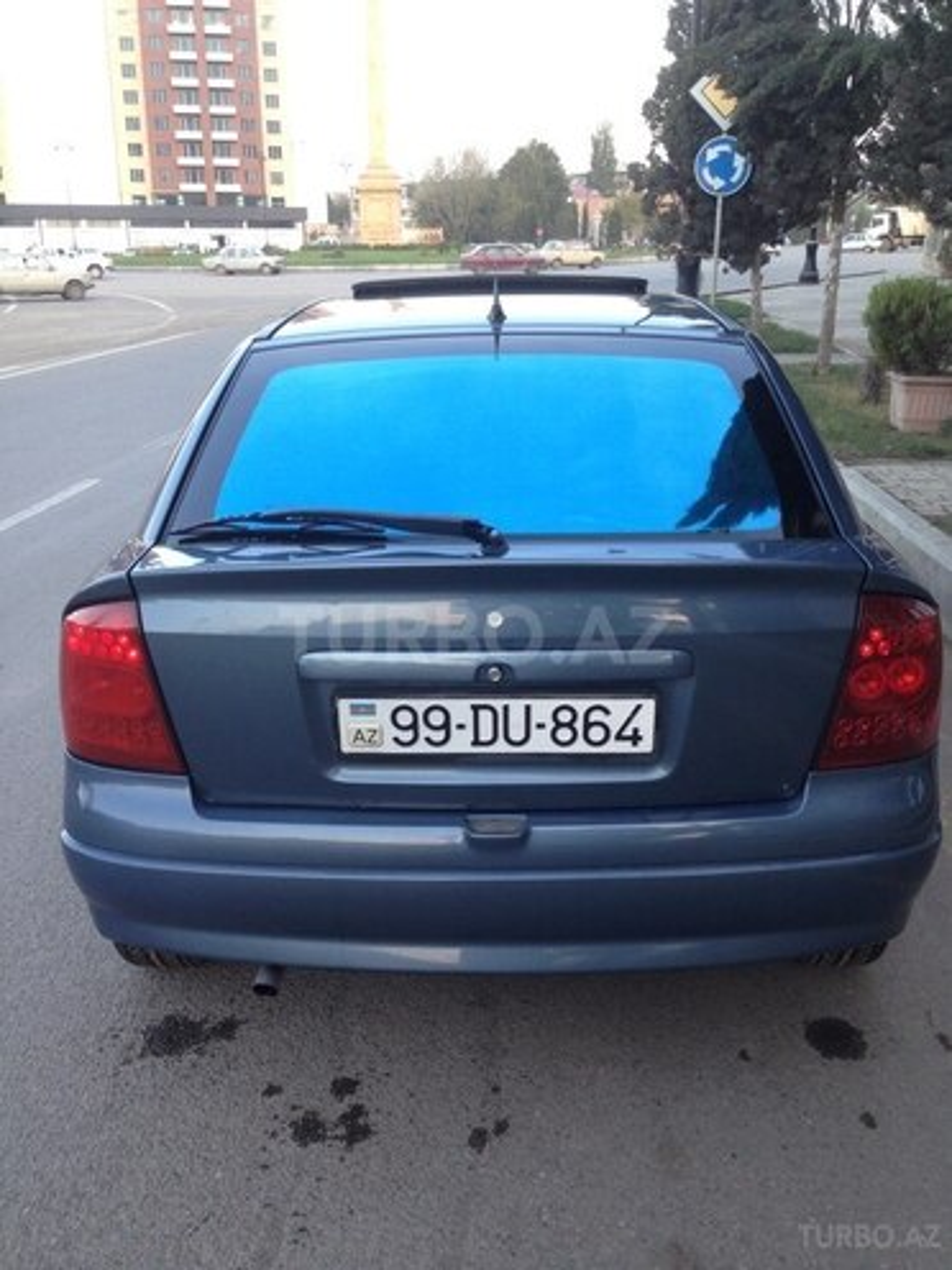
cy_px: 635
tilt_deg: -12.1
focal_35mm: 33
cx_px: 476
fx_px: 1210
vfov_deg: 55.4
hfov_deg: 42.9
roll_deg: +1.2
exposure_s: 1/60
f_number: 2.4
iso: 64
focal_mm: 4.12
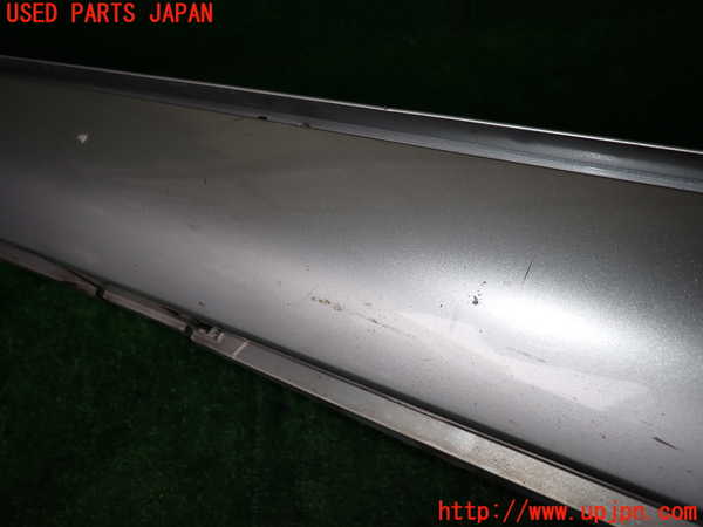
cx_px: 352
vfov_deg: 54.9
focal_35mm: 25
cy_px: 264
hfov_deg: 69.4
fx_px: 508
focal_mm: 4.5
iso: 100
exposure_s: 1/30
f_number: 5.6
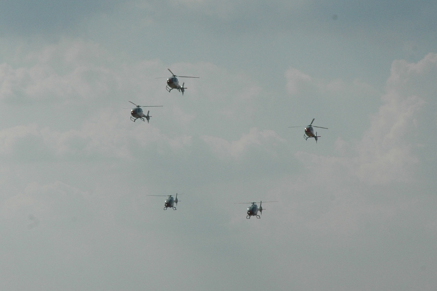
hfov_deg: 19.5
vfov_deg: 13.0
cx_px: 218
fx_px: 1274
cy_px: 146
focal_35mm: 105
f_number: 13
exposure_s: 1/640
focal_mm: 70
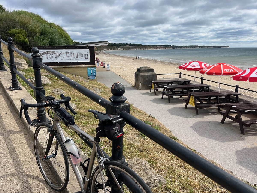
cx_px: 128
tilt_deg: -14.4
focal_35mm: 26
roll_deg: +0.6
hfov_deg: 67.3
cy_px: 96
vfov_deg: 53.1
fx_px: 193
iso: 50
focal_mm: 5.1
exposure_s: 1/3311
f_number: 1.6
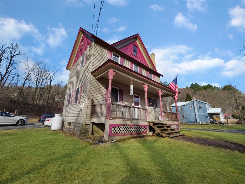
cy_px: 92
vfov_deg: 85.7
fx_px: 99
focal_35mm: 14
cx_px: 122
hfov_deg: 102.0
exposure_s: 1/1000
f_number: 4
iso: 200
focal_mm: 7
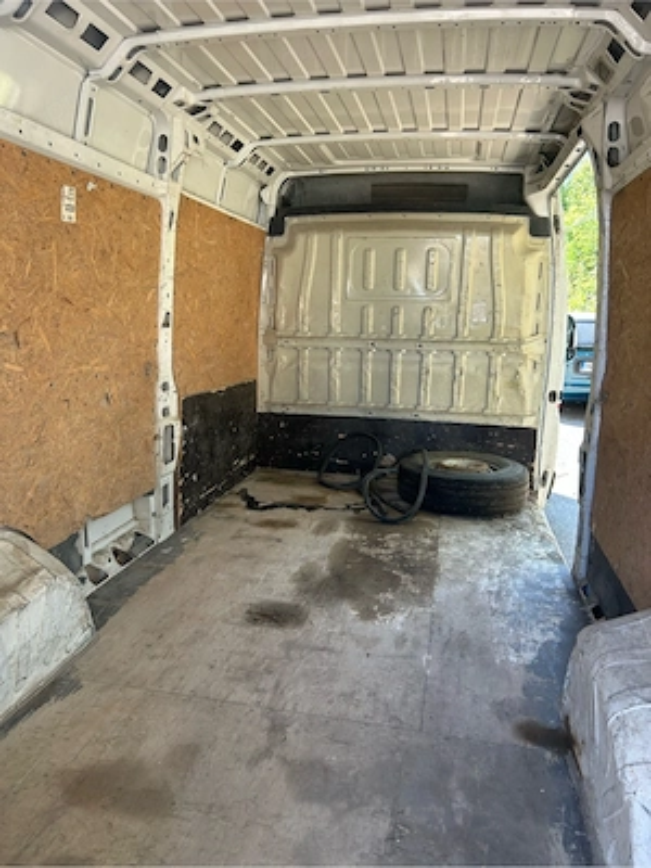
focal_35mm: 26
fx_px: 652
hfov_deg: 53.1
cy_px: 434
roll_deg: +1.6
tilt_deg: -14.5
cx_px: 326
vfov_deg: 67.3
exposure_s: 1/121
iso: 50
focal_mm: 5.7
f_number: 1.5
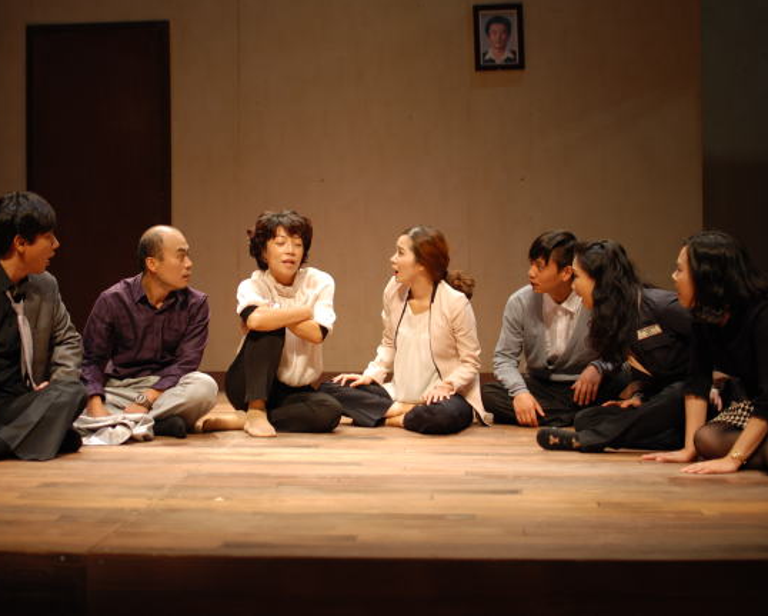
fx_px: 1355
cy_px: 307
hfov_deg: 31.6
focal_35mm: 60
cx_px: 308
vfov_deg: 25.6
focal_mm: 35
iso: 160
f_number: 1.8
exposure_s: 1/125
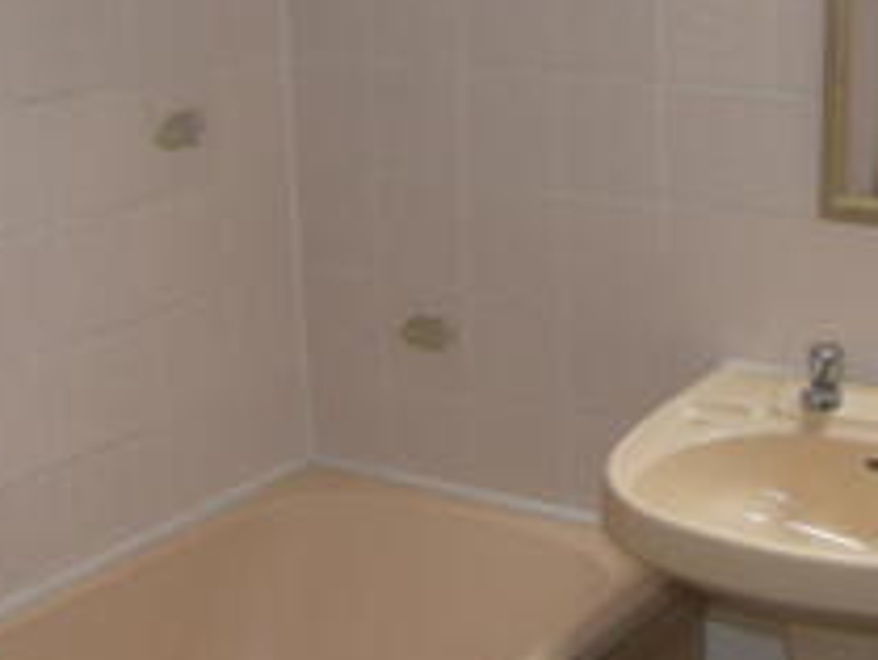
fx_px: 1700
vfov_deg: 21.9
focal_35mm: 67
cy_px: 296
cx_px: 758
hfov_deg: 28.1
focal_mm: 5
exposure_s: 1/30
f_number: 2.8
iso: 100
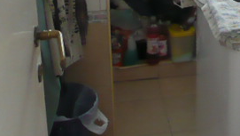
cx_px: 224
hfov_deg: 28.0
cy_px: -40
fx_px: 459
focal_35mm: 72
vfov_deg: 16.0
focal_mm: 4.6
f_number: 3.3
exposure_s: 1/30
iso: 320
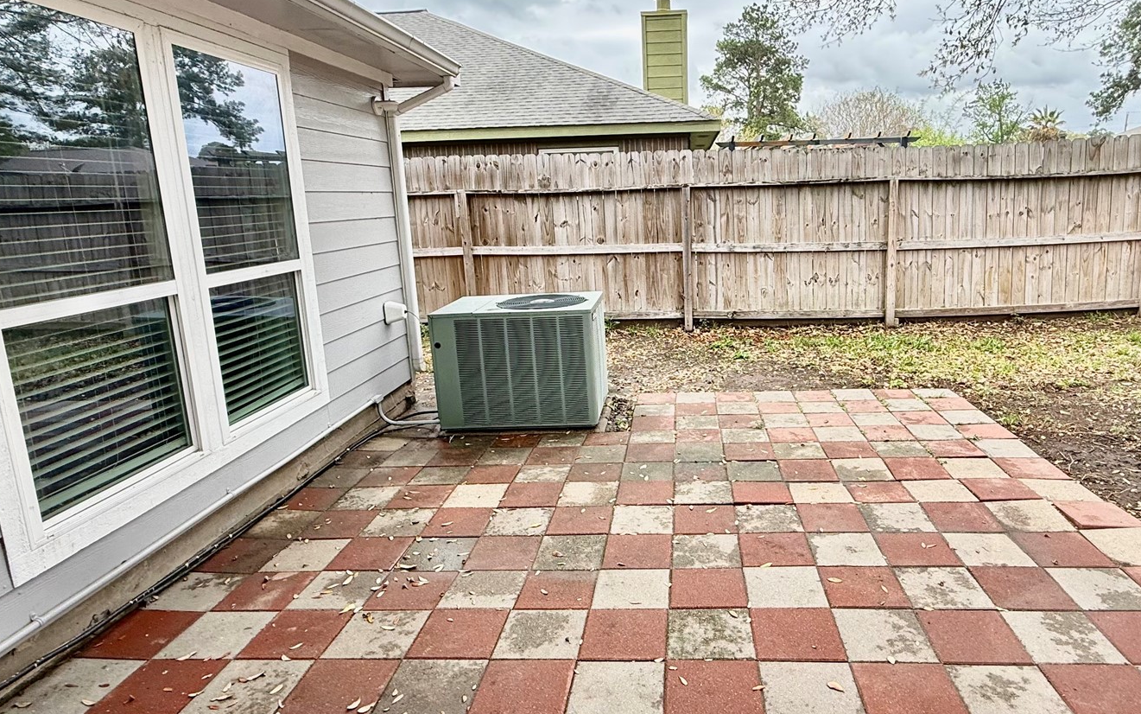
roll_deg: +1.8
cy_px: 341
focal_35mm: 23
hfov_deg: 76.7
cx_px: 650
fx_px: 715
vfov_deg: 53.0
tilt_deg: -11.0
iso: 50
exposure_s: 1/155
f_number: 2.2
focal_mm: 2.22
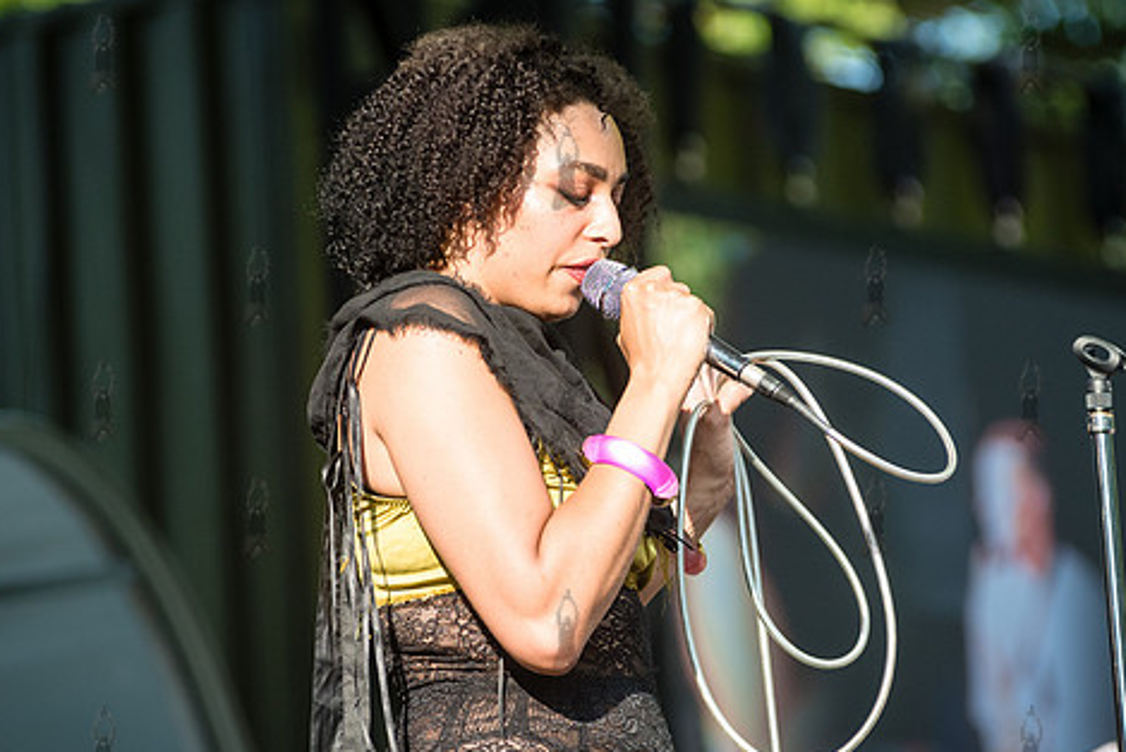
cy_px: 429
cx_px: 553
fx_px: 9483
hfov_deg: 6.8
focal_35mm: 303
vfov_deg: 4.5
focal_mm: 200
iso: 800
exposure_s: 1/1600
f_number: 4.5
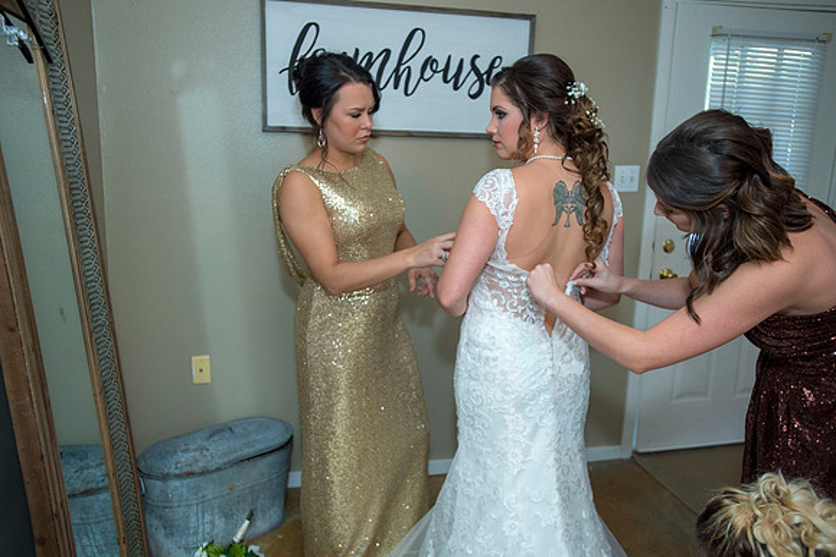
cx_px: 418
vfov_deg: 46.4
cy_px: 278
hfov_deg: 65.5
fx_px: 650
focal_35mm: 28
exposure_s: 1/200
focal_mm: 28
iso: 1250
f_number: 3.5
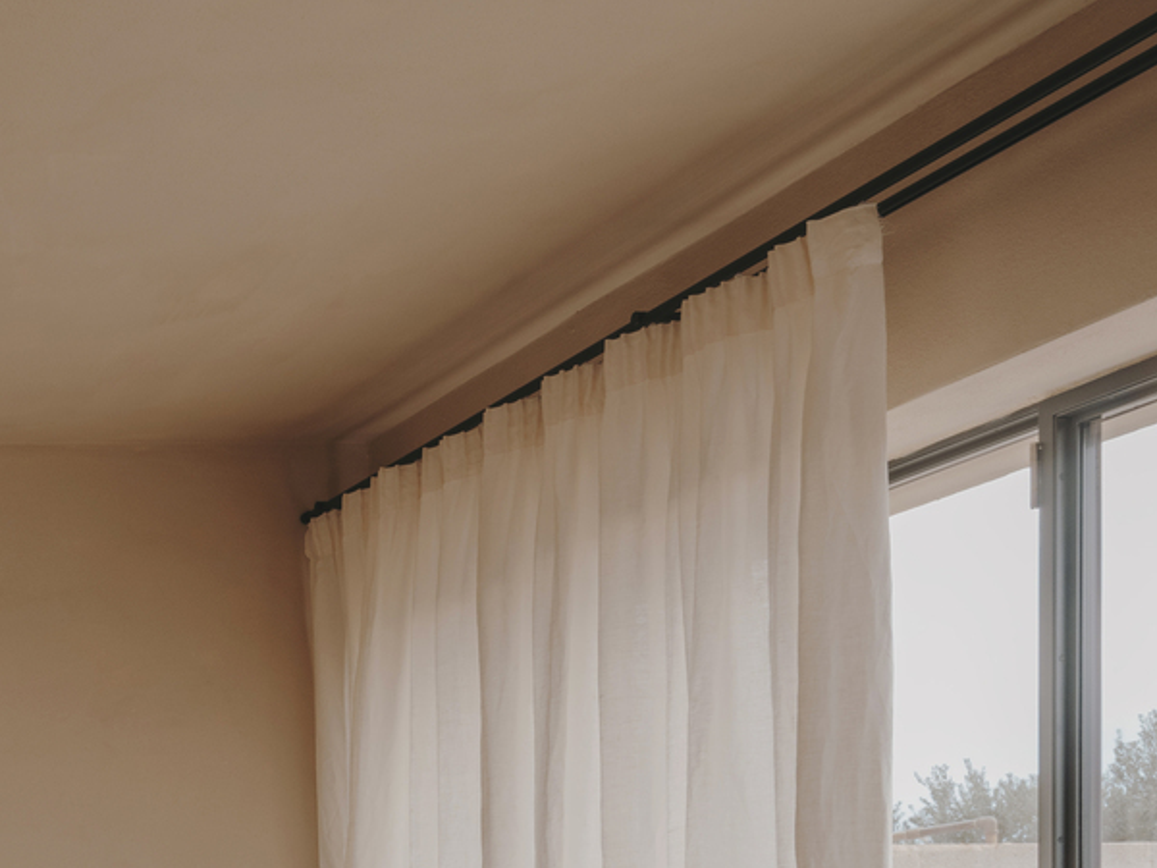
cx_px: -710
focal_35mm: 60
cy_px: 1128
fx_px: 2005
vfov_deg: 22.0
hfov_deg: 23.5
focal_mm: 23
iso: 200
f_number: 16
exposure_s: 1/1.67
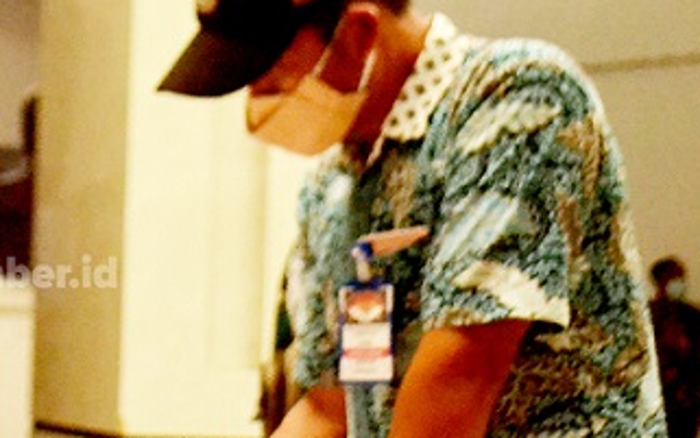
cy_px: 255
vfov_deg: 11.8
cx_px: -106
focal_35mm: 111
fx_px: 2119
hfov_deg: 18.0
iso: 3200
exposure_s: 1/800
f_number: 7.1
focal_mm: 28
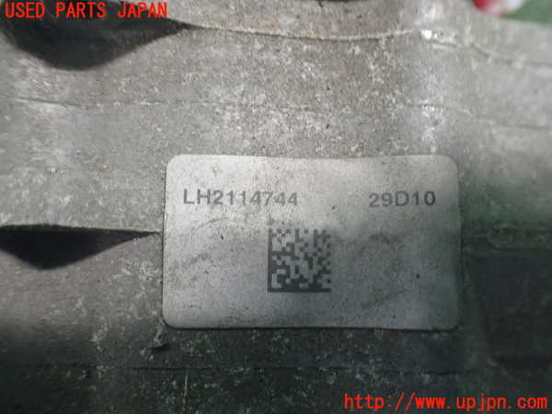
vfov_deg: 46.8
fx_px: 478
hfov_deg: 60.0
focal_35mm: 30
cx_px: 276
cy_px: 207
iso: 800
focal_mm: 5.4
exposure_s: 1/40
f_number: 2.3
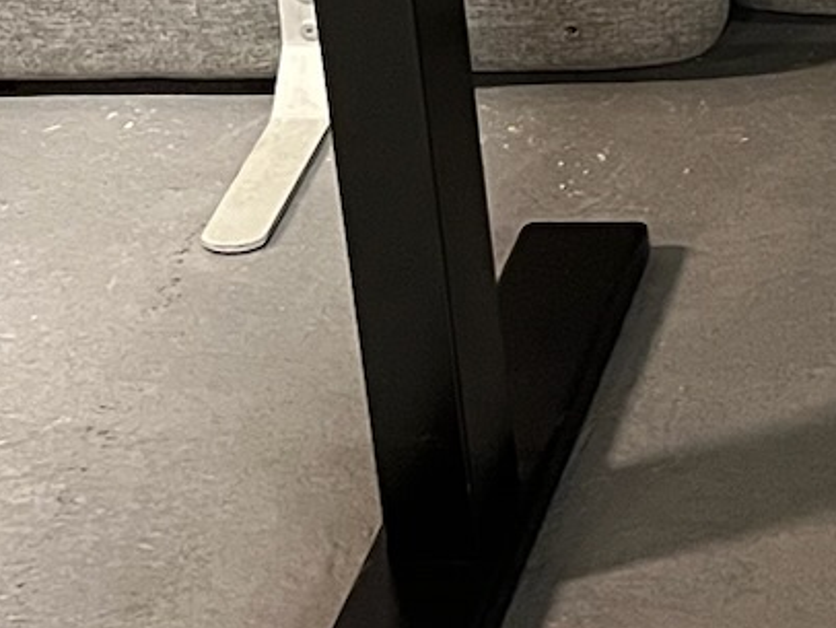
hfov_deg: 13.4
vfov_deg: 10.8
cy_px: -373
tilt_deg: -23.2
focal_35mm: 131
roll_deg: +1.7
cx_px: 1536
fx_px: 3166
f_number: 1.6
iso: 400
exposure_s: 1/50
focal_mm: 5.1
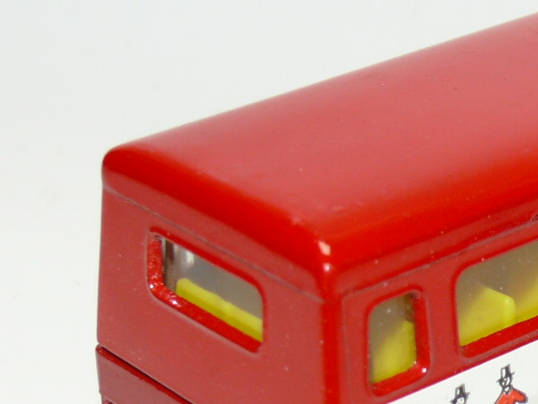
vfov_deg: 9.8
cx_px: 655
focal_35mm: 151
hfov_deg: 12.7
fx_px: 2347
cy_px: 328
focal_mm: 9.9
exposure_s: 1/30
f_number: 4
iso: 100
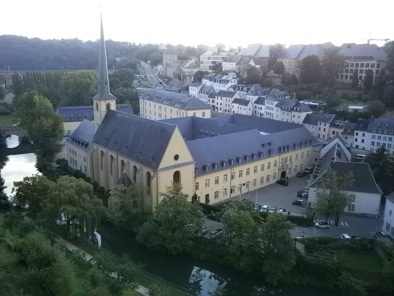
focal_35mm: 31
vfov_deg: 45.4
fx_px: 353
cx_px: 197
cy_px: 148
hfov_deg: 58.4
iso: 80
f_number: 2.9
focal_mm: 5.5
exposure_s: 1/250
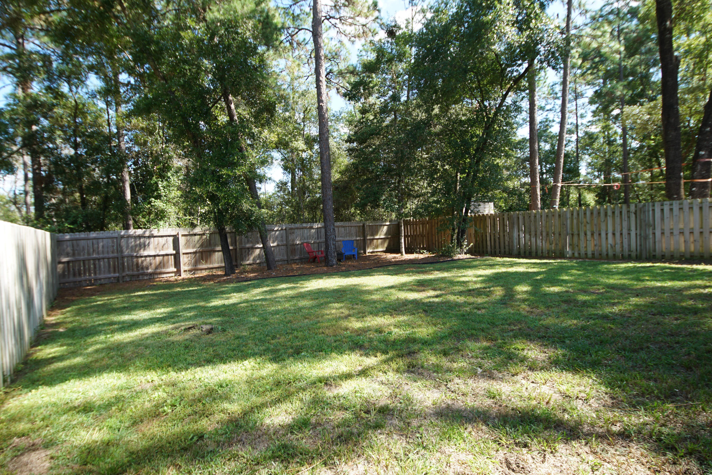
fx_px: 356
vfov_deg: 67.4
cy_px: 238
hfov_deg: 90.0
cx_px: 356
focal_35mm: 18
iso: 100
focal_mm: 12
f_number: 5.6
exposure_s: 1/80
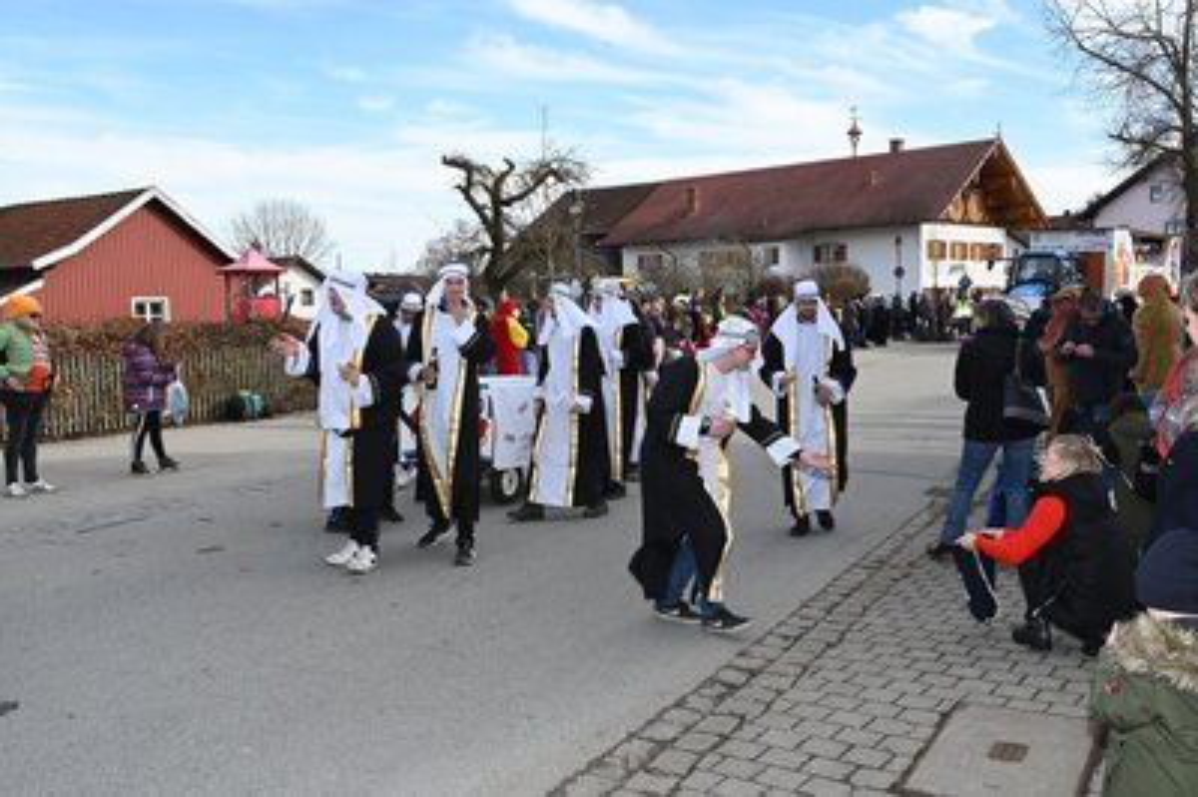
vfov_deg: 38.8
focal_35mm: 34
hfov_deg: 55.8
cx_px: 599
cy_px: 398
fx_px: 1130
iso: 1000
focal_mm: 34
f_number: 20
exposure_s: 1/200
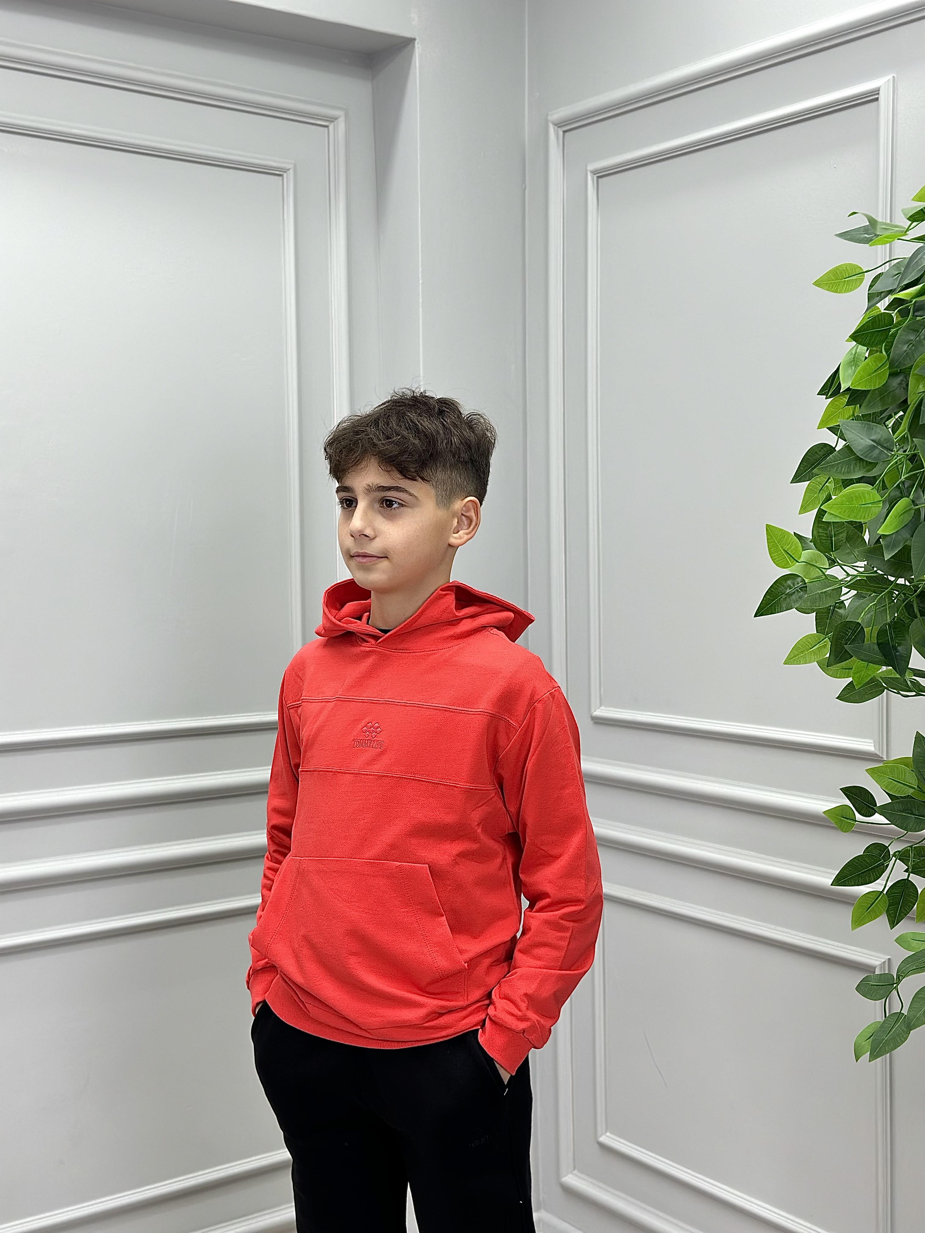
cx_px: 462
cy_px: 616
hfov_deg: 30.3
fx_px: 1710
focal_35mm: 48
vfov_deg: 39.7
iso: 80
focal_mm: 6.86
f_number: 1.78
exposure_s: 1/100
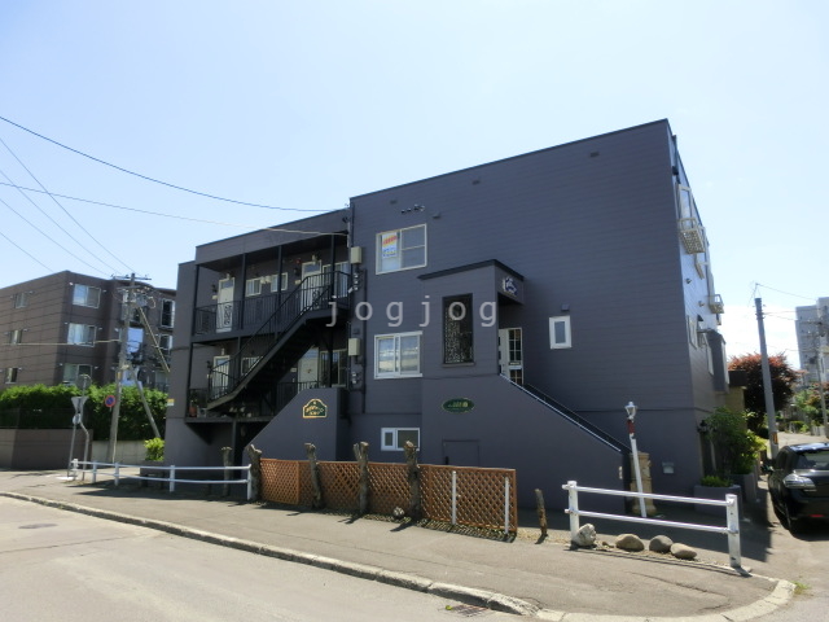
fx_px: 575
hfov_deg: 71.6
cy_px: 311
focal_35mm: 24
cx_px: 414
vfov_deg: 56.8
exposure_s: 1/800
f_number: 3
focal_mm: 4.24
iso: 80
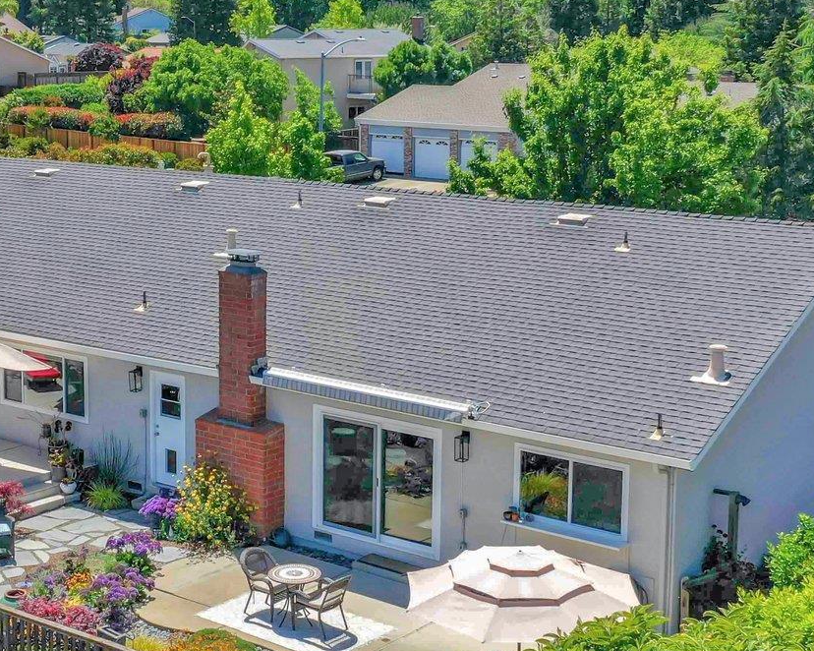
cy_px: 243
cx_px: 257
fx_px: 1566
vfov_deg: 23.4
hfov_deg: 28.9
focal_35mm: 65
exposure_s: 1/500
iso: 100
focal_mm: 10.26
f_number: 5.6
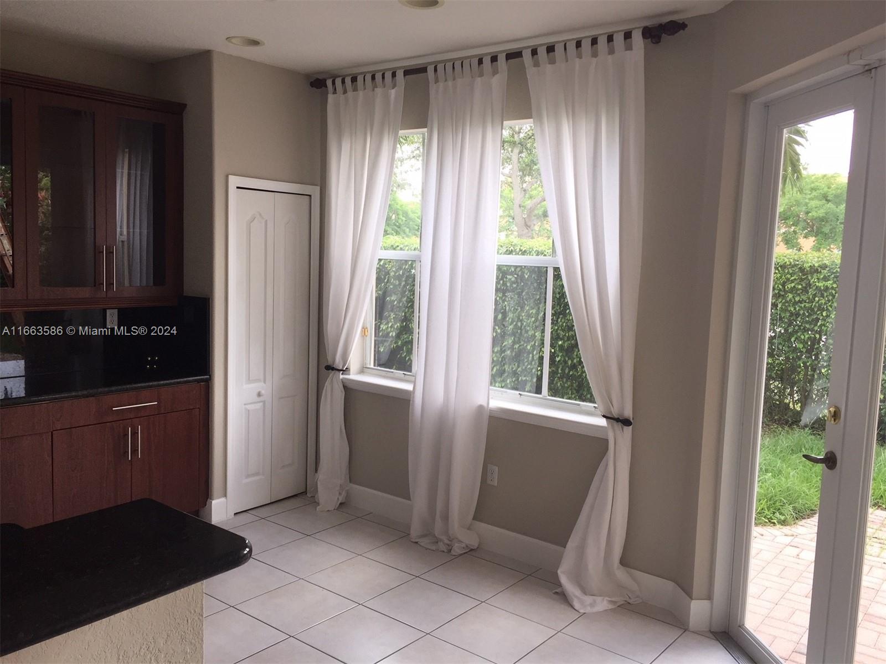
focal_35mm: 29
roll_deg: -1.8
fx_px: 742
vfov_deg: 48.2
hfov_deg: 61.7
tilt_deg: -5.0
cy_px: 332
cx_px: 443
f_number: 2.2
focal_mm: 4.15
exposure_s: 1/120
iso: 32
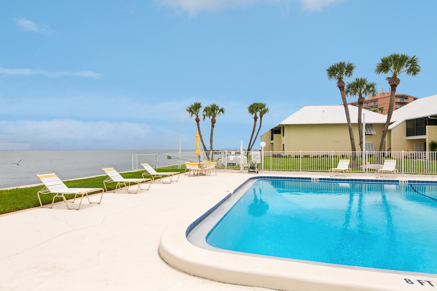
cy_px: 146
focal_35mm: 18
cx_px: 218
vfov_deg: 67.4
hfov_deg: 90.0
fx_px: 218
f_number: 8
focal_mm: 18
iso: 400
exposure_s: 1/3200
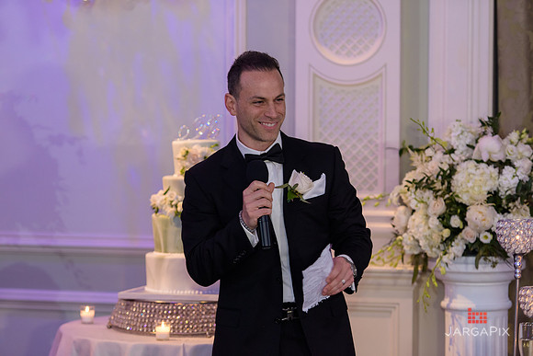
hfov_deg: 16.8
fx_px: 1807
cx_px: 266
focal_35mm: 122
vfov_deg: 11.2
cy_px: 178
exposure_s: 1/125
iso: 1600
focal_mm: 122
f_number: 3.2
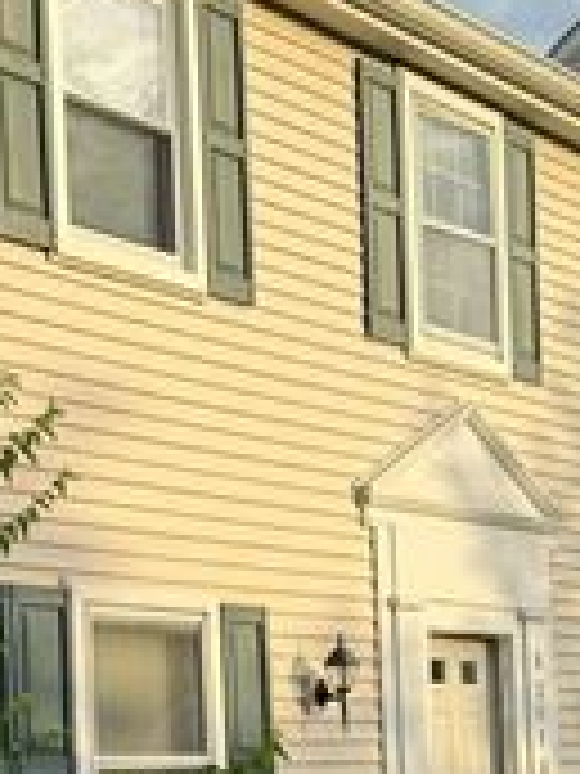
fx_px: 2078
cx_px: 31
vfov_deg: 20.5
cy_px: 754
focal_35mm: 93
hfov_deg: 15.7
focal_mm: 6.76
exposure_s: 1/1727
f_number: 1.78
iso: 80
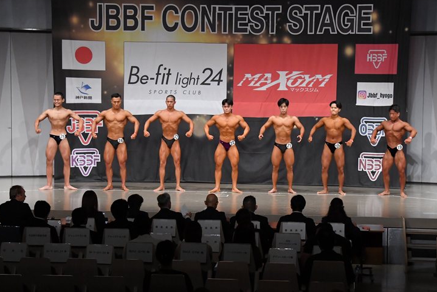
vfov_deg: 16.3
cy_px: 148
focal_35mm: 84
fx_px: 1020
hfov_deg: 24.2
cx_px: 232
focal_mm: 52
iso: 5000
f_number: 5.6
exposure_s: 1/400
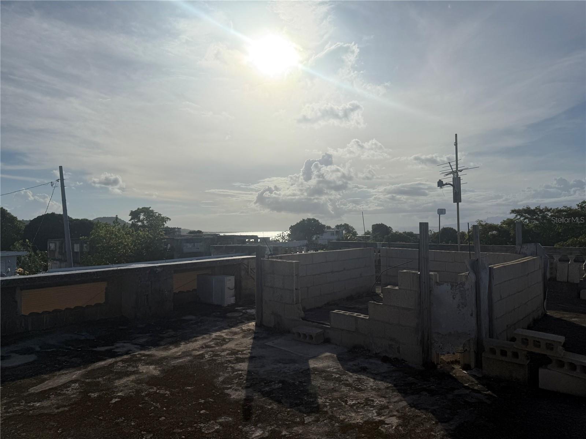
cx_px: 293
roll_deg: +1.4
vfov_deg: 56.8
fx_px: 406
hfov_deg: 71.6
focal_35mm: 24
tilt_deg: +1.7
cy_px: 220
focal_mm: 6.76
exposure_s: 1/55556
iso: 80
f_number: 1.78
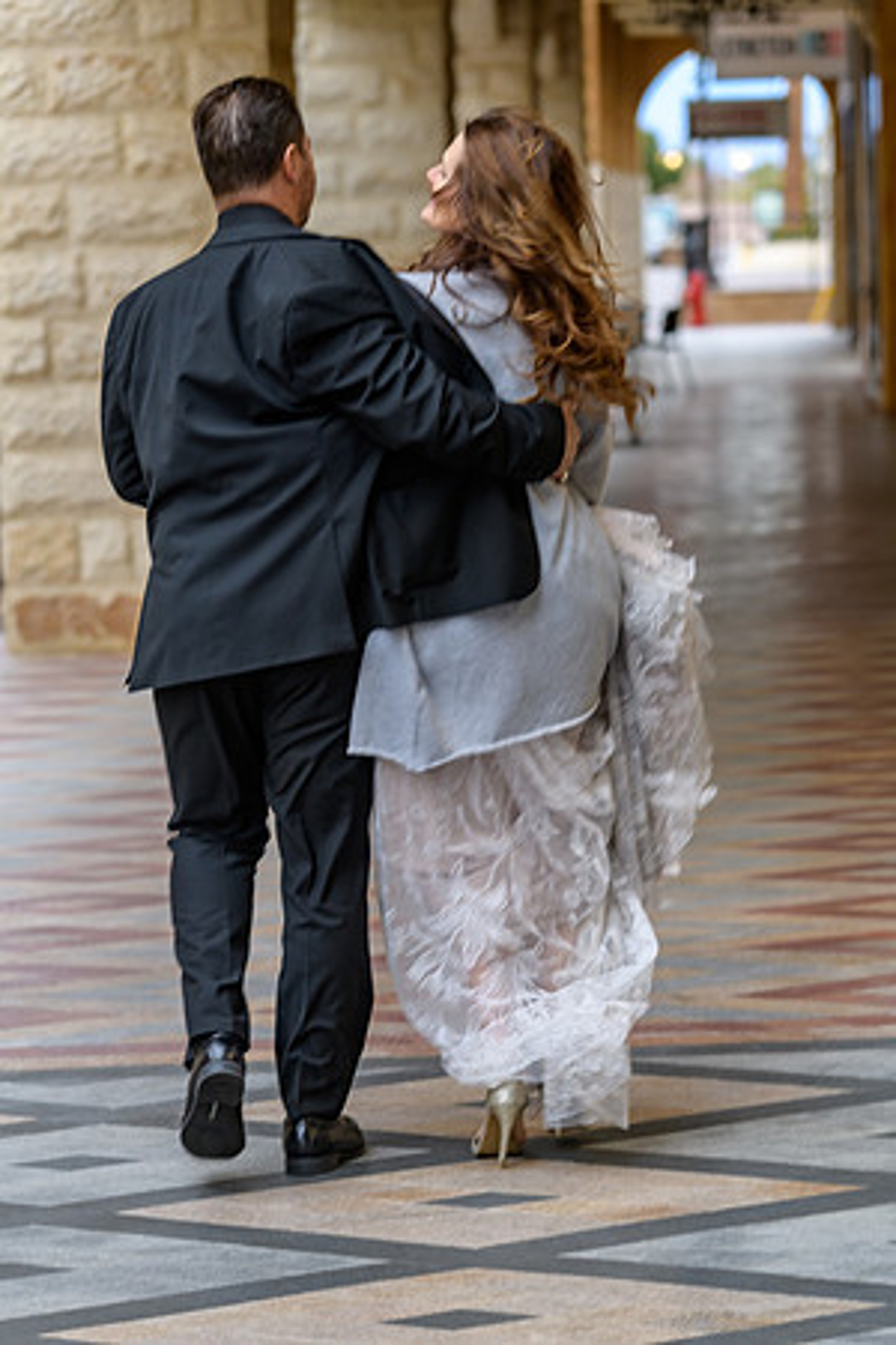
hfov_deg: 11.4
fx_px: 4480
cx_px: 448
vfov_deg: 17.1
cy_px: 672
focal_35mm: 120
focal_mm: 120
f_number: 4.5
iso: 200
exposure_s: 1/100
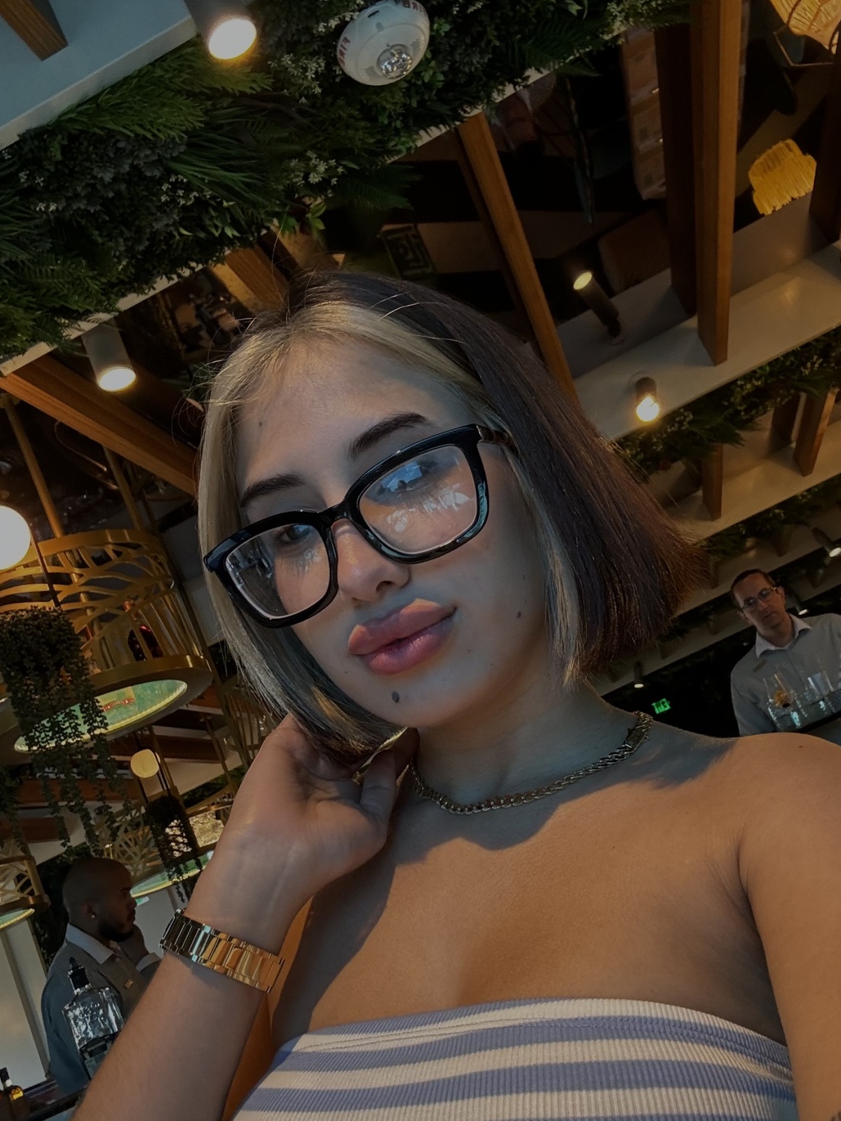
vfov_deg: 52.6
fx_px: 1133
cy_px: 605
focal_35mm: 35
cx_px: 445
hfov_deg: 40.7
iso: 200
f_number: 1.9
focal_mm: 2.69
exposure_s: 1/60
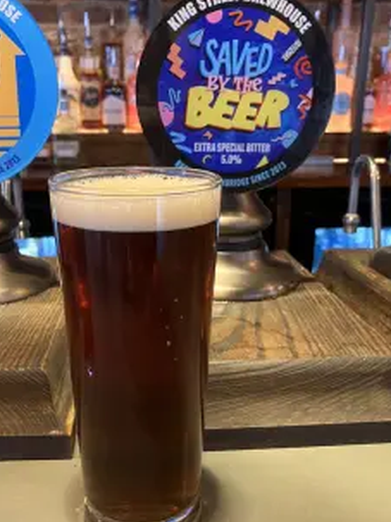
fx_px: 558
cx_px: 164
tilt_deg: -18.4
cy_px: 301
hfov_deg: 38.5
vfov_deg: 50.0
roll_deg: +0.1
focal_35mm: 37
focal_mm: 3.99
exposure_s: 1/33
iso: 320
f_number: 1.8
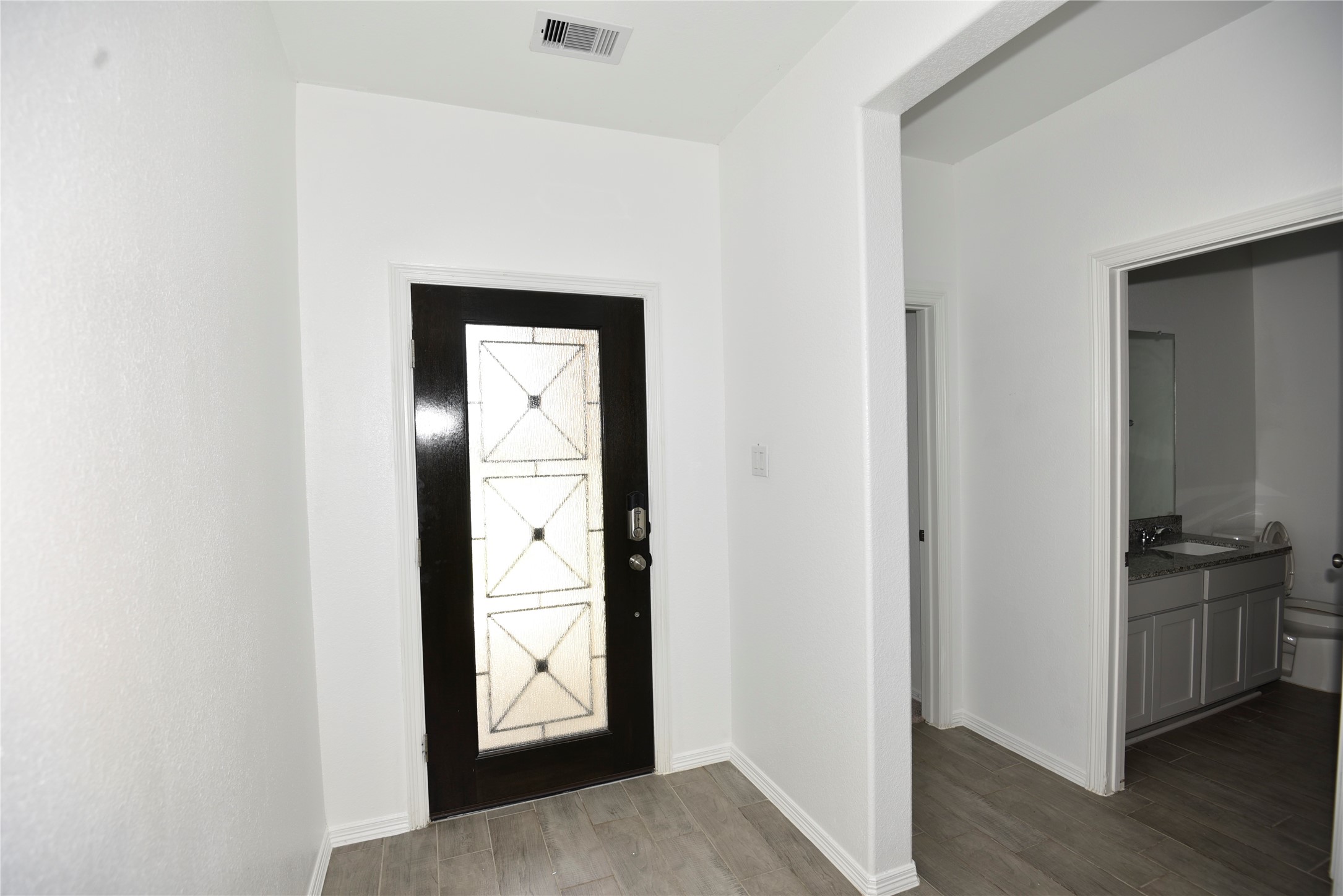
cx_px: 672
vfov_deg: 73.8
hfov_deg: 96.7
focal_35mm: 16
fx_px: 597
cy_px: 448
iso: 100
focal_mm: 16
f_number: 4
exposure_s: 1/60
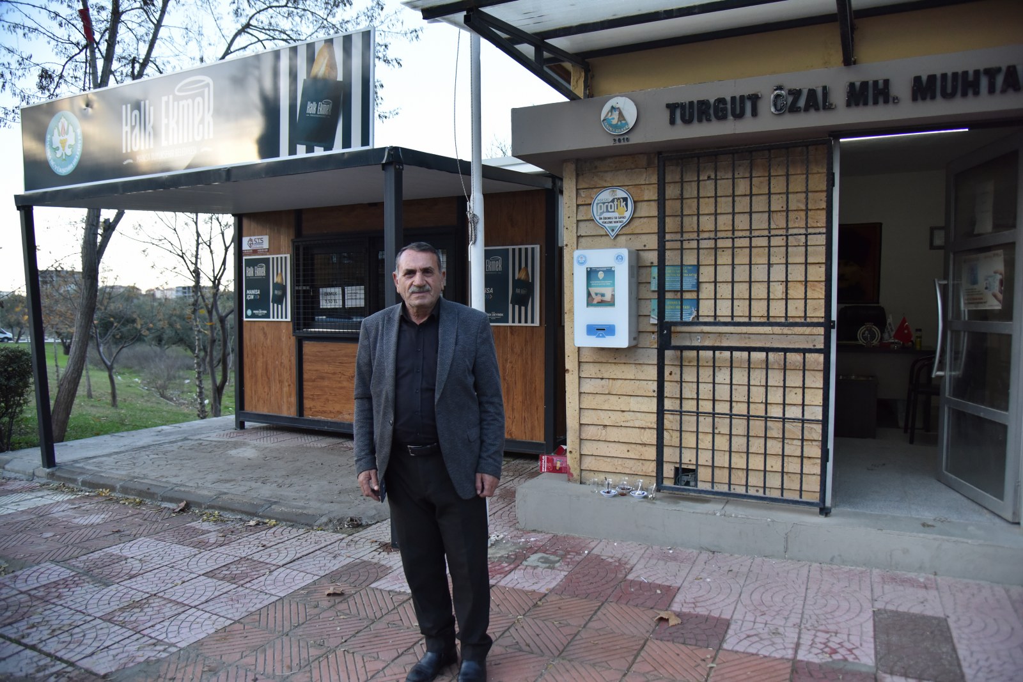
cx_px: 512
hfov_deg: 73.7
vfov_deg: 53.1
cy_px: 341
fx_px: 682
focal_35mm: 24
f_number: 4
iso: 1600
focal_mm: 24
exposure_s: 1/1250
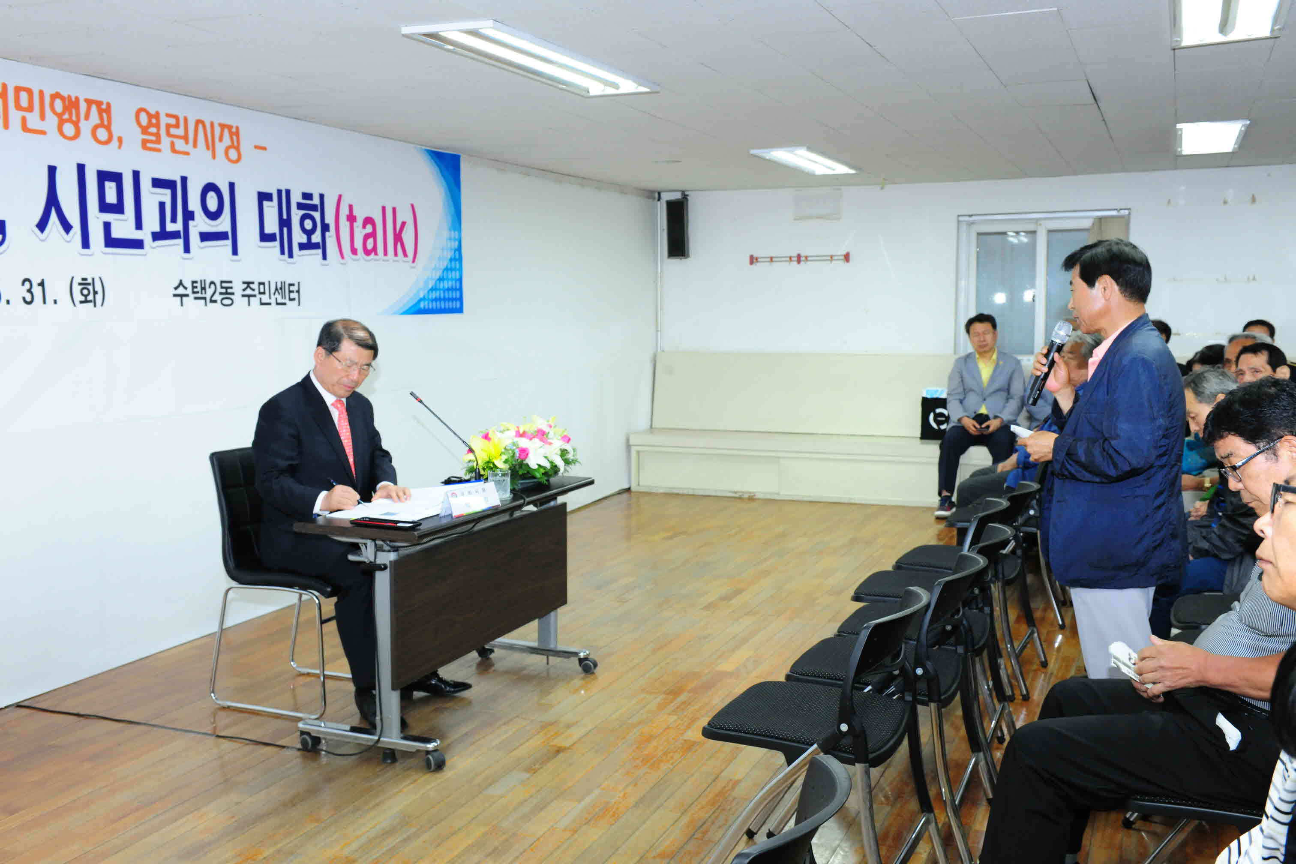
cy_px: 432
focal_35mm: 35
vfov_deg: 37.9
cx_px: 648
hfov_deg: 54.4
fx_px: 1260
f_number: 7.1
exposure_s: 1/60
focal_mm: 35
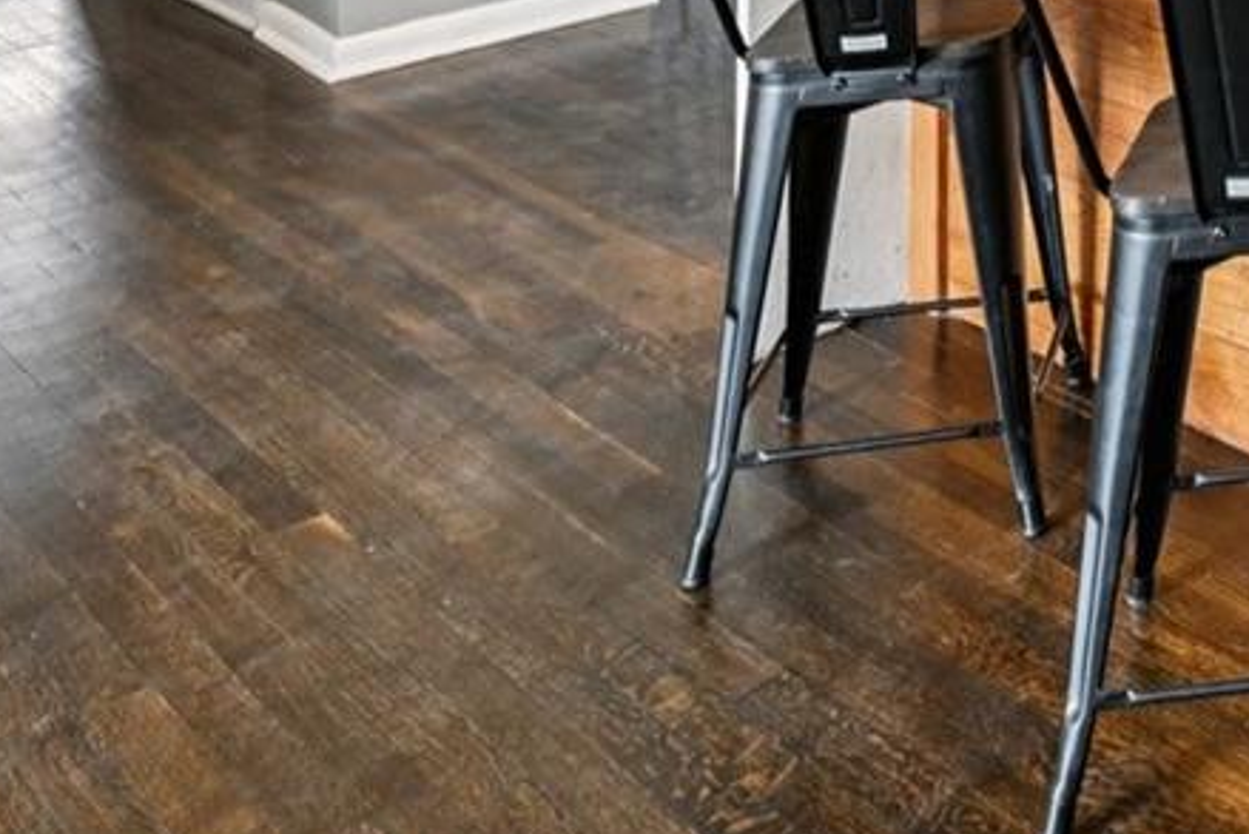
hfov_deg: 28.4
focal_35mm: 51
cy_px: -569
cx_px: 1784
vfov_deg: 20.6
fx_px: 1770
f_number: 11
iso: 220
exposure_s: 1/15
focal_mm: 14
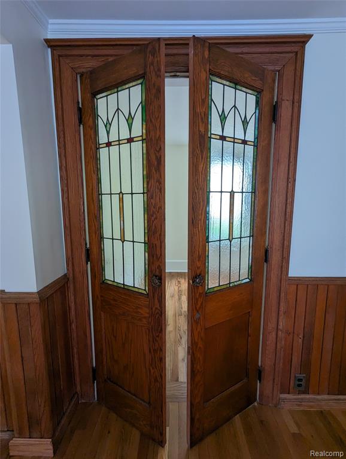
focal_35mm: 16
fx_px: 213
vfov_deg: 94.4
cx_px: 173
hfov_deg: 78.2
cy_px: 230
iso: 203
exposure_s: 1/70.7
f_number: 2.2
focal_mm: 2.35
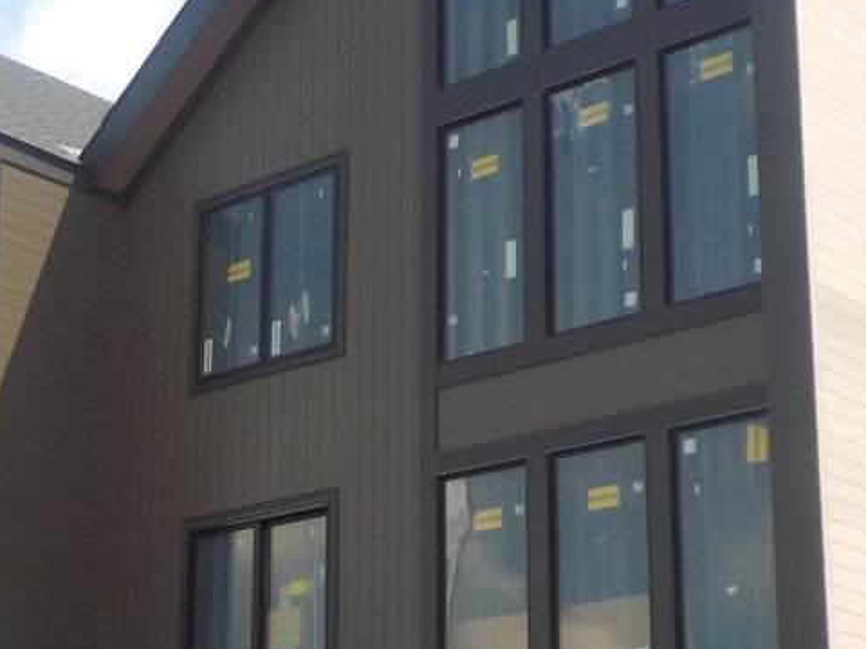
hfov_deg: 24.2
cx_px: 242
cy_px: 472
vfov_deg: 18.3
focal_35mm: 80
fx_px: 2001
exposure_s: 1/800
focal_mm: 4.1
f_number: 3.3
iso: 125
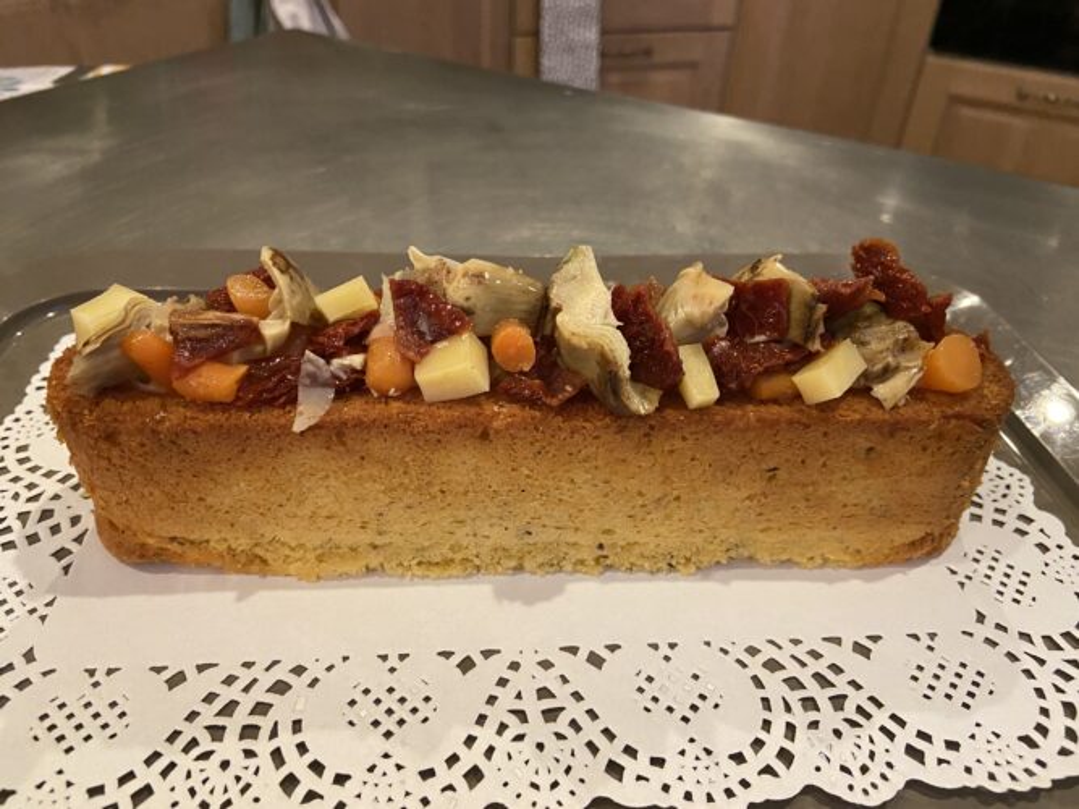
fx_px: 810
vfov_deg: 53.0
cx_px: 540
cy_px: 404
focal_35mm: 26
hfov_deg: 67.3
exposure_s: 1/33
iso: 400
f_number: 1.8
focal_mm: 4.25
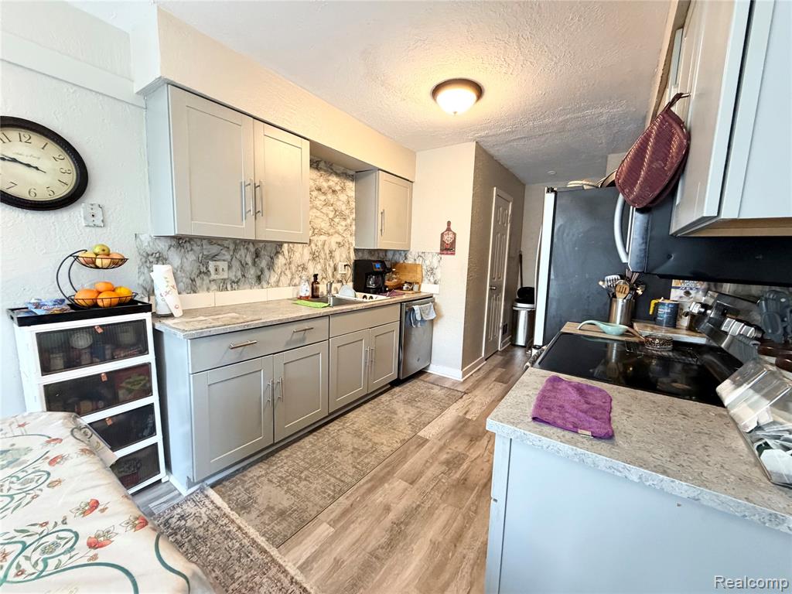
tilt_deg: -7.1
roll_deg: -1.0
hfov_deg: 102.1
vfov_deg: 85.7
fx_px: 320
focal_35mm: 14
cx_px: 396
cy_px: 297
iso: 500
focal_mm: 2.22
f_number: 2.2
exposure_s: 1/60
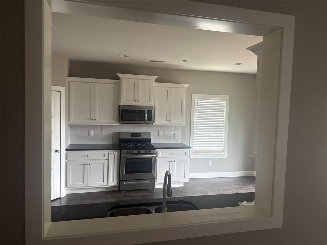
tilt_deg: -2.7
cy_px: 122
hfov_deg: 71.6
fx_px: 227
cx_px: 164
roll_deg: -1.6
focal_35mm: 24
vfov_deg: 56.8
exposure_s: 1/60
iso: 400
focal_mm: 6.76
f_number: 1.78
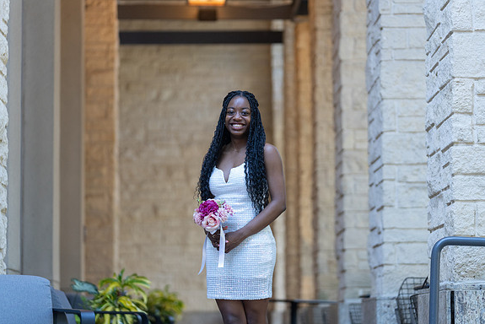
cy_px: 162
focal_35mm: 117
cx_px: 241
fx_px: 1577
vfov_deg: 11.7
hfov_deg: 17.5
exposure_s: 1/320
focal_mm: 115
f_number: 2.8
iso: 1250
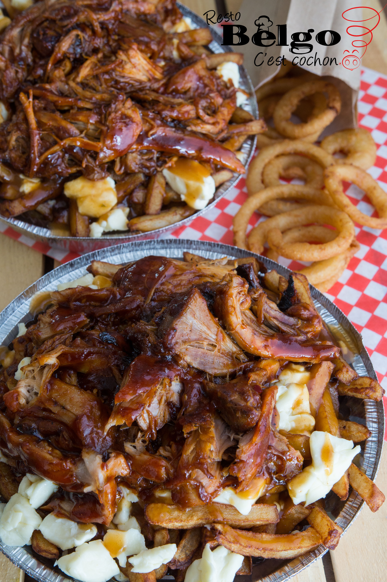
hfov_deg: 29.8
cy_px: 291
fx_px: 726
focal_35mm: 45
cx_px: 194
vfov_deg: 43.6
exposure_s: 1/5
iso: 400
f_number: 8
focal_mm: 30
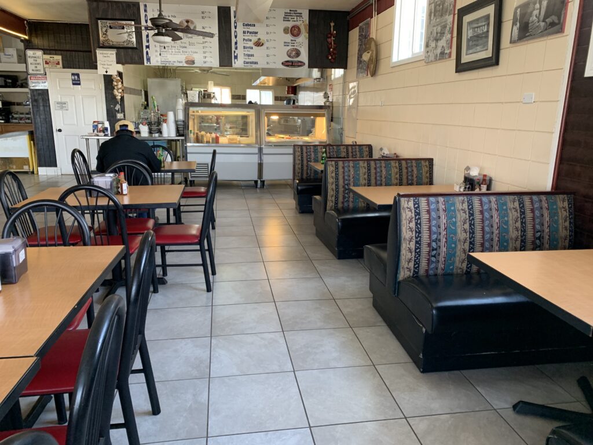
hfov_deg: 67.3
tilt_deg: -12.7
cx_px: 296
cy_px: 222
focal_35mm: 26
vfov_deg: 53.1
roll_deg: -1.2
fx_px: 445
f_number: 1.8
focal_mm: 4.25
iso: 160
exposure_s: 1/60
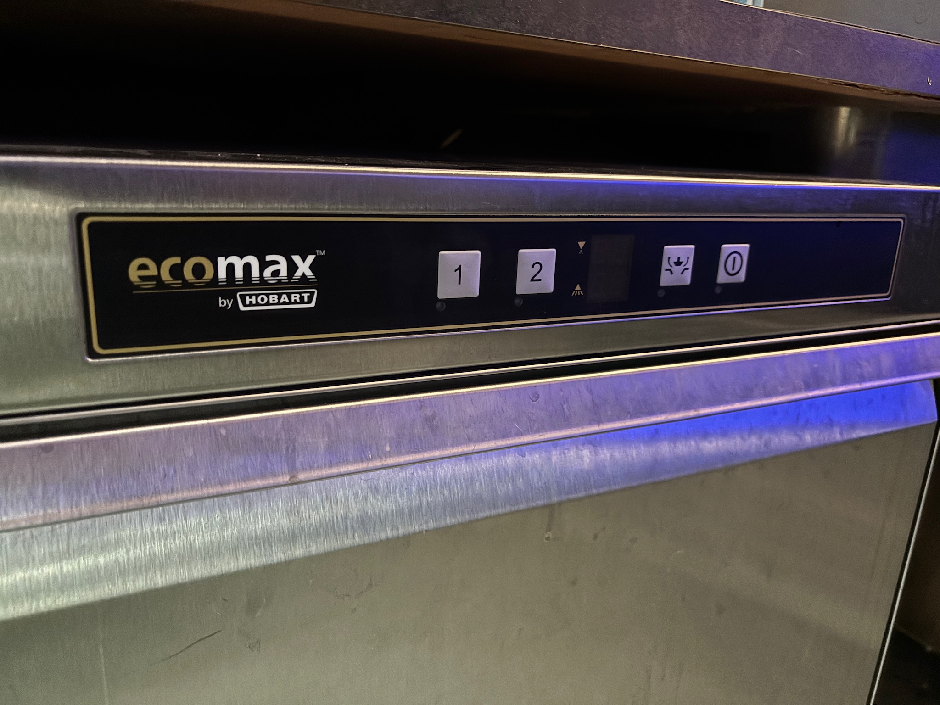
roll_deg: -3.0
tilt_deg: -15.0
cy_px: 352
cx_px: 470
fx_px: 706
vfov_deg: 53.1
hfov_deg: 67.3
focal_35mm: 26
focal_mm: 5.96
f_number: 1.6
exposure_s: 1/17
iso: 640
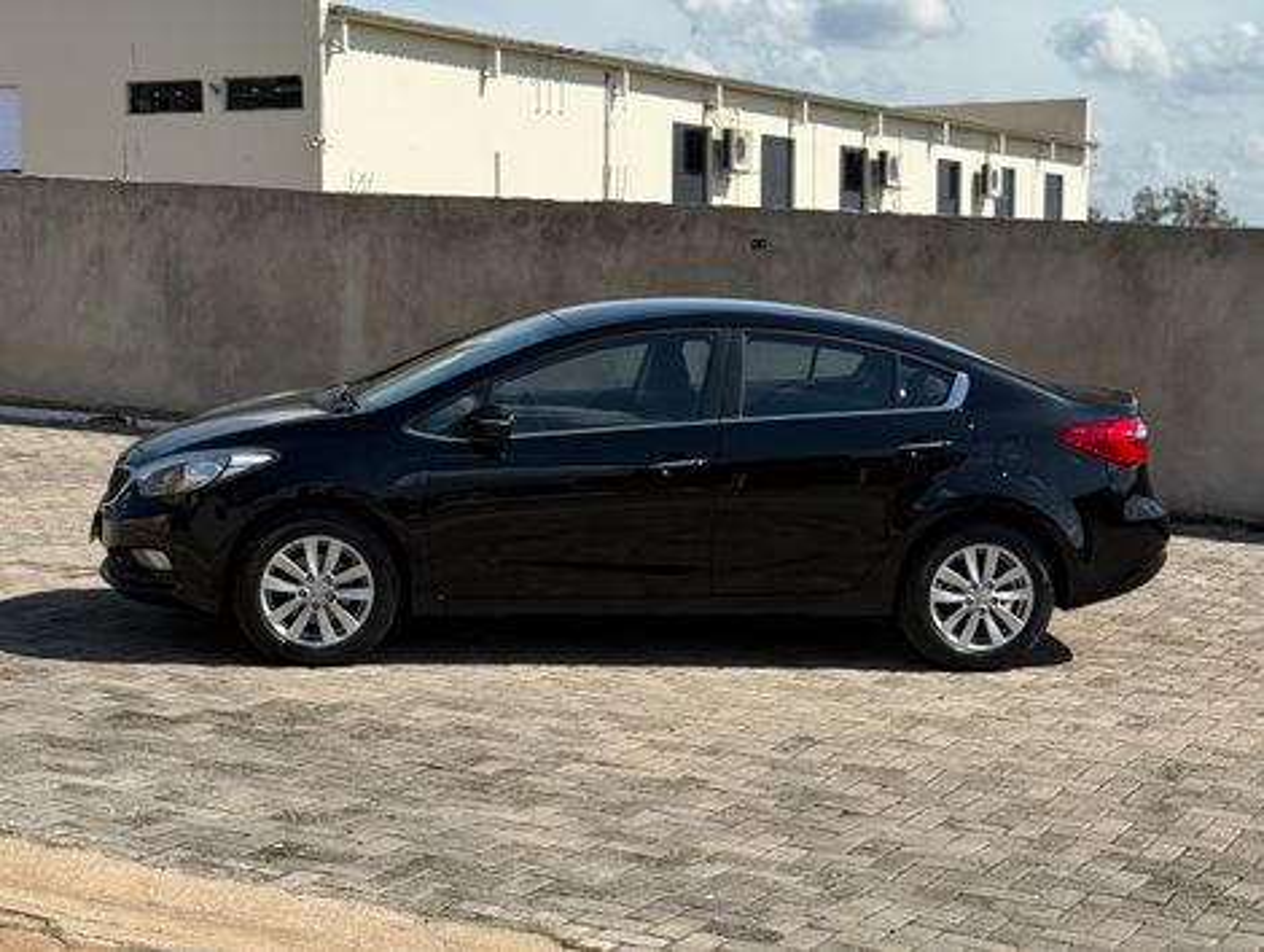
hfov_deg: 39.6
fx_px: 1755
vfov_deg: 30.3
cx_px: 632
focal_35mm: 48
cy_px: 476
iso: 100
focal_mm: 6.76
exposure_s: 1/4587
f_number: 1.78
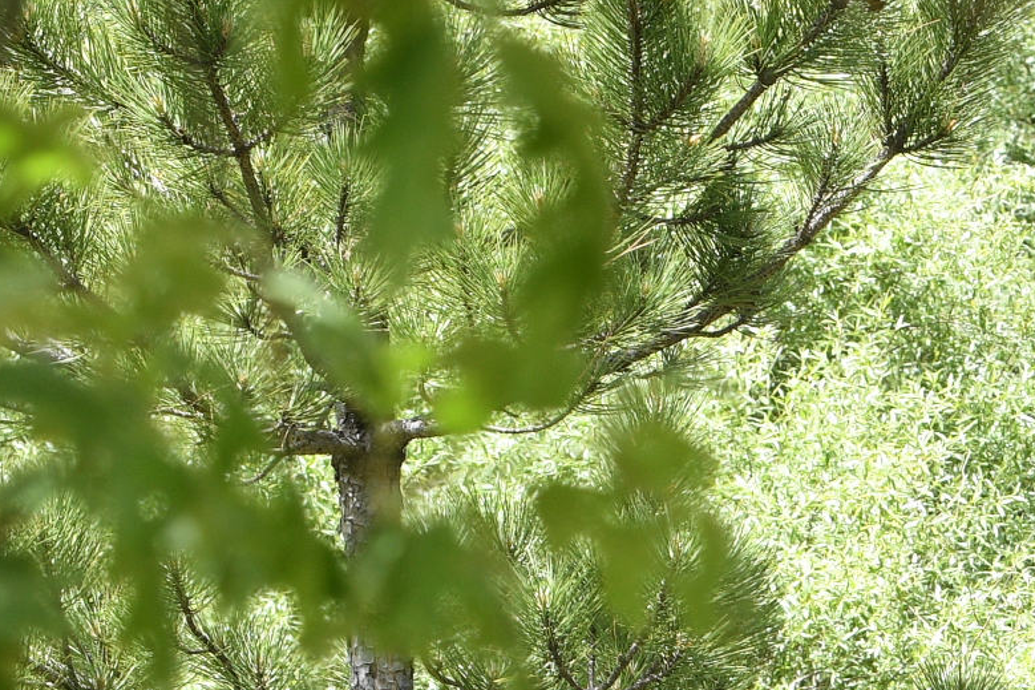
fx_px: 10663
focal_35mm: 371
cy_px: 1178
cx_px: 1697
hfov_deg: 5.5
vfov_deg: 3.7
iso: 320
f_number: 7.1
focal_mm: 70
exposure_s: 1/250
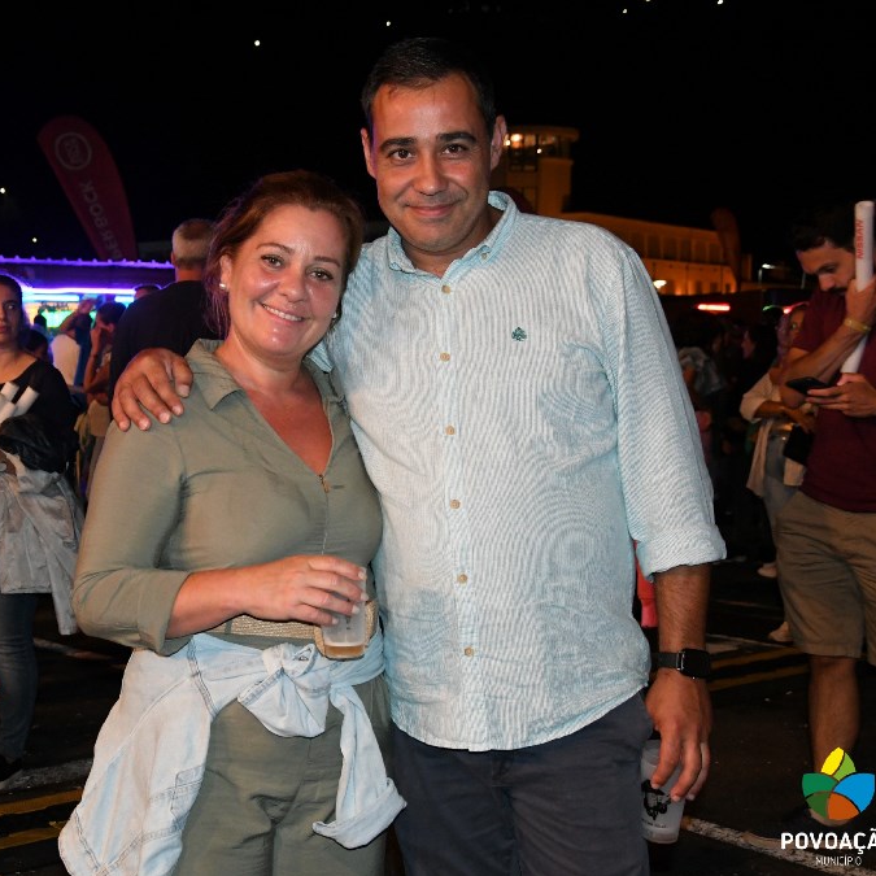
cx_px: 243
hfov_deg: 29.2
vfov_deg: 29.6
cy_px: 441
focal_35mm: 58
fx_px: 1661
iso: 3200
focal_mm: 30
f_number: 5
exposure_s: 1/60
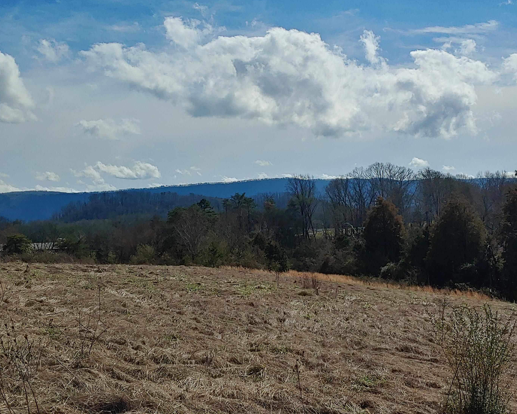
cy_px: 210
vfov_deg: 31.5
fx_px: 734
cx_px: 235
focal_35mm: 48
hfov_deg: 38.7
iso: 50
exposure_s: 1/7692
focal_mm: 4.23
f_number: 1.5
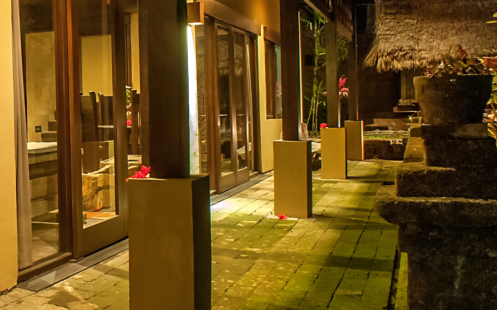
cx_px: -12
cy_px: 97
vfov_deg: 24.3
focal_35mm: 53
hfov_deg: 34.4
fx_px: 718
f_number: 11
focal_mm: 20
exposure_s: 3
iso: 3200
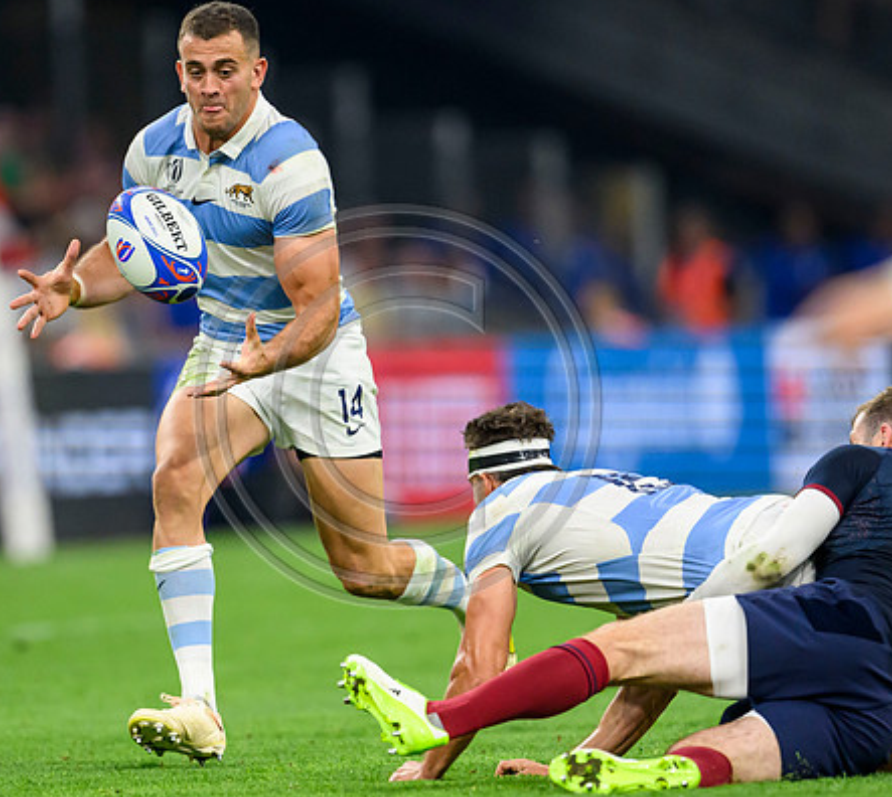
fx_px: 20102
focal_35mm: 727
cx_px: 527
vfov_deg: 2.3
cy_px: 446
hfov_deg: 2.5
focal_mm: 400
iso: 3200
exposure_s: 1/2000
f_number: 3.2
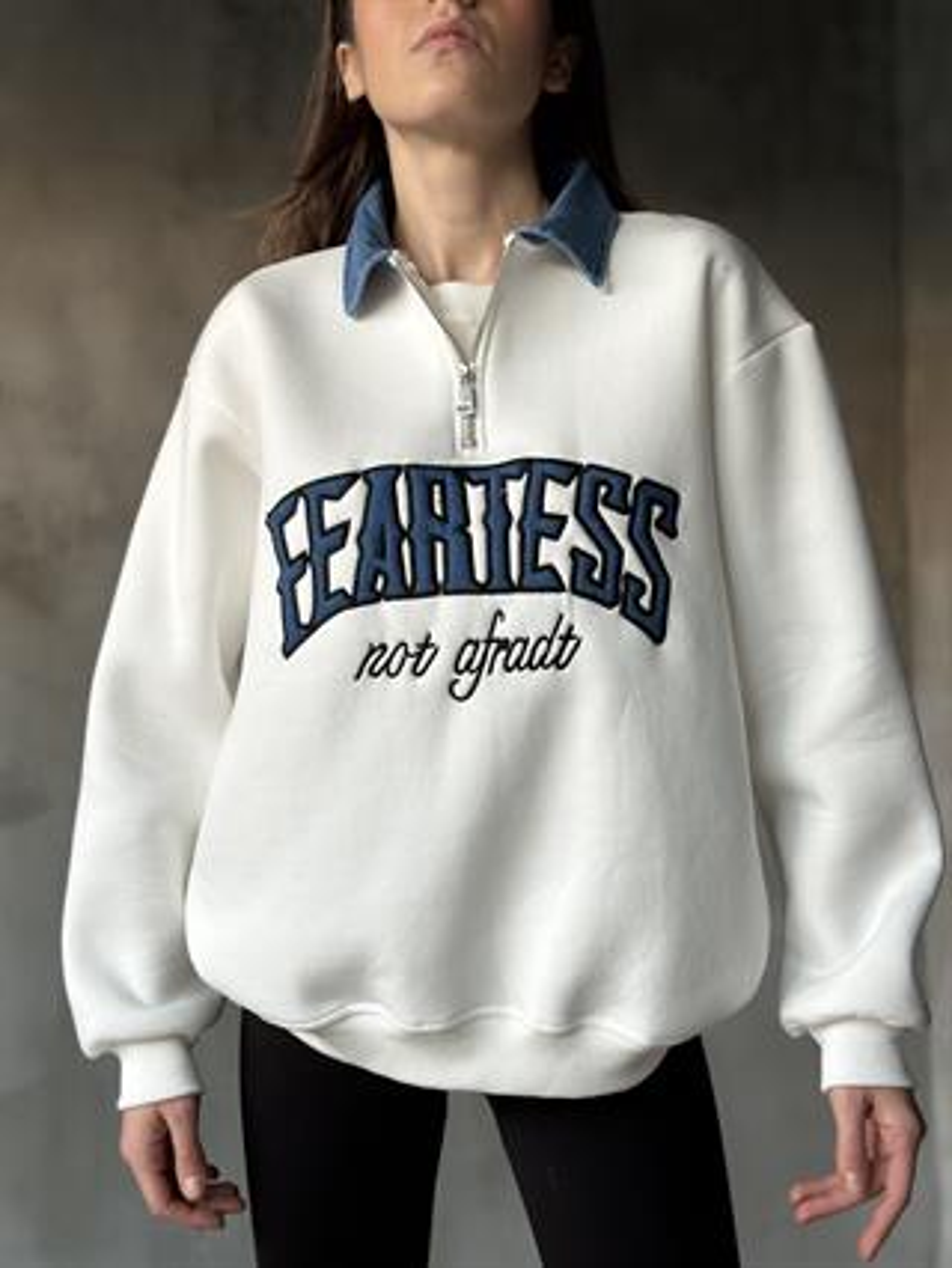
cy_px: 634
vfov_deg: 39.6
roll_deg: -0.4
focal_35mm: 48
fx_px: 1758
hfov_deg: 30.3
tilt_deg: +1.6
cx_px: 476
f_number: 1.78
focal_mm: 6.86
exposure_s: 1/60
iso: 160
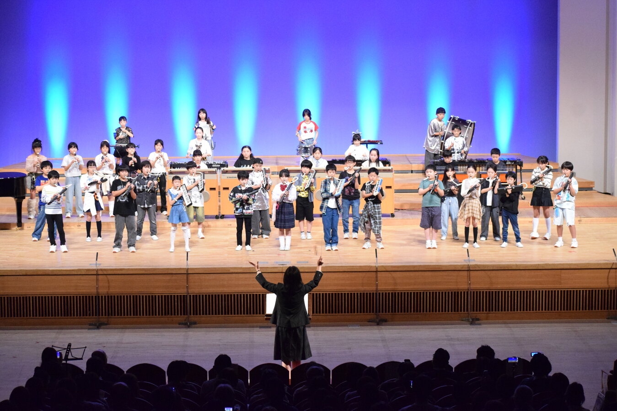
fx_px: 2006
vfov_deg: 11.7
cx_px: 308
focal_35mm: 117
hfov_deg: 17.5
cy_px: 206
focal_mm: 78
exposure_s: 1/200
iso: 6400
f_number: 6.3
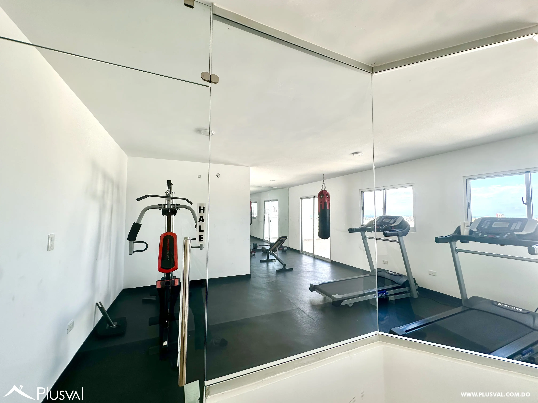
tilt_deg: +3.1
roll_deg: -0.6
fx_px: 218
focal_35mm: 14
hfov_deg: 102.1
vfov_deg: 85.7
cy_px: 202
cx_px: 269
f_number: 2.2
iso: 40
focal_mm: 2.22
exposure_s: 1/228
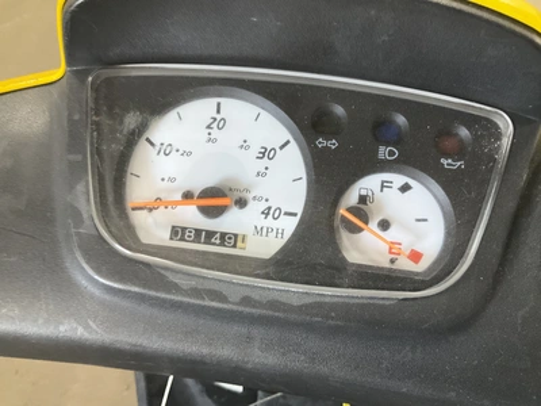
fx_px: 453
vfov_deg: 48.2
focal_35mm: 29
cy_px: 203
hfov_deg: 61.7
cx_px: 270
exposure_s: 1/60
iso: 250
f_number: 1.8
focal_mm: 3
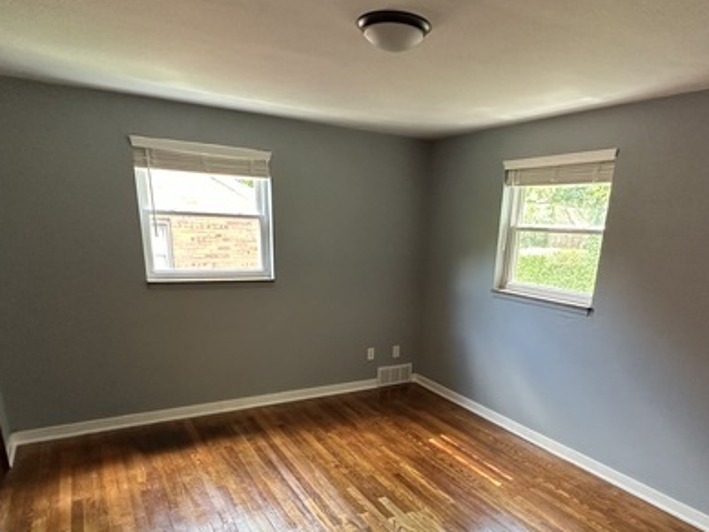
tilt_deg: -19.0
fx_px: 492
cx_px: 398
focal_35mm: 24
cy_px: 386
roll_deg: -3.2
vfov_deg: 54.7
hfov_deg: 71.3
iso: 320
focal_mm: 2.22
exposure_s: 1/60
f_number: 2.2
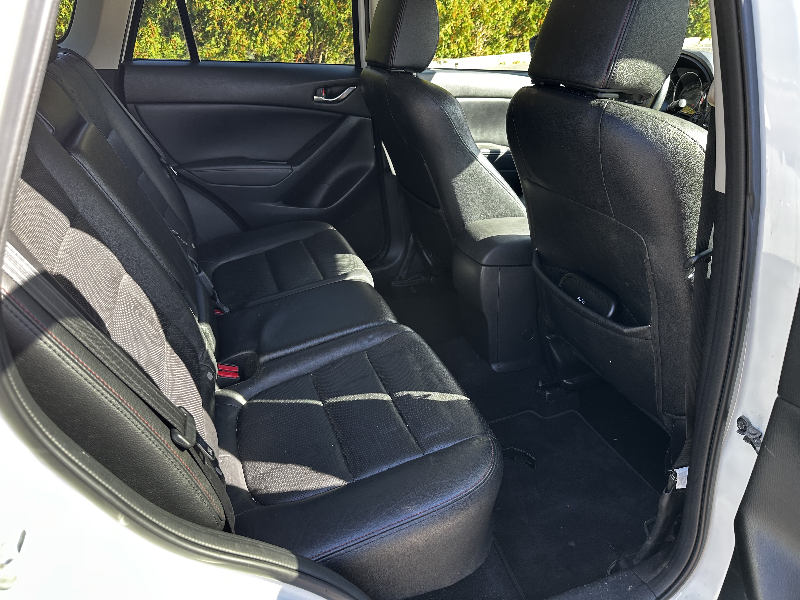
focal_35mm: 24
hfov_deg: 71.6
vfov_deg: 56.8
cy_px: 300
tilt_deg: -26.6
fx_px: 555
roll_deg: +1.6
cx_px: 400
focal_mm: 6.86
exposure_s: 1/121
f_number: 1.78
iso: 100
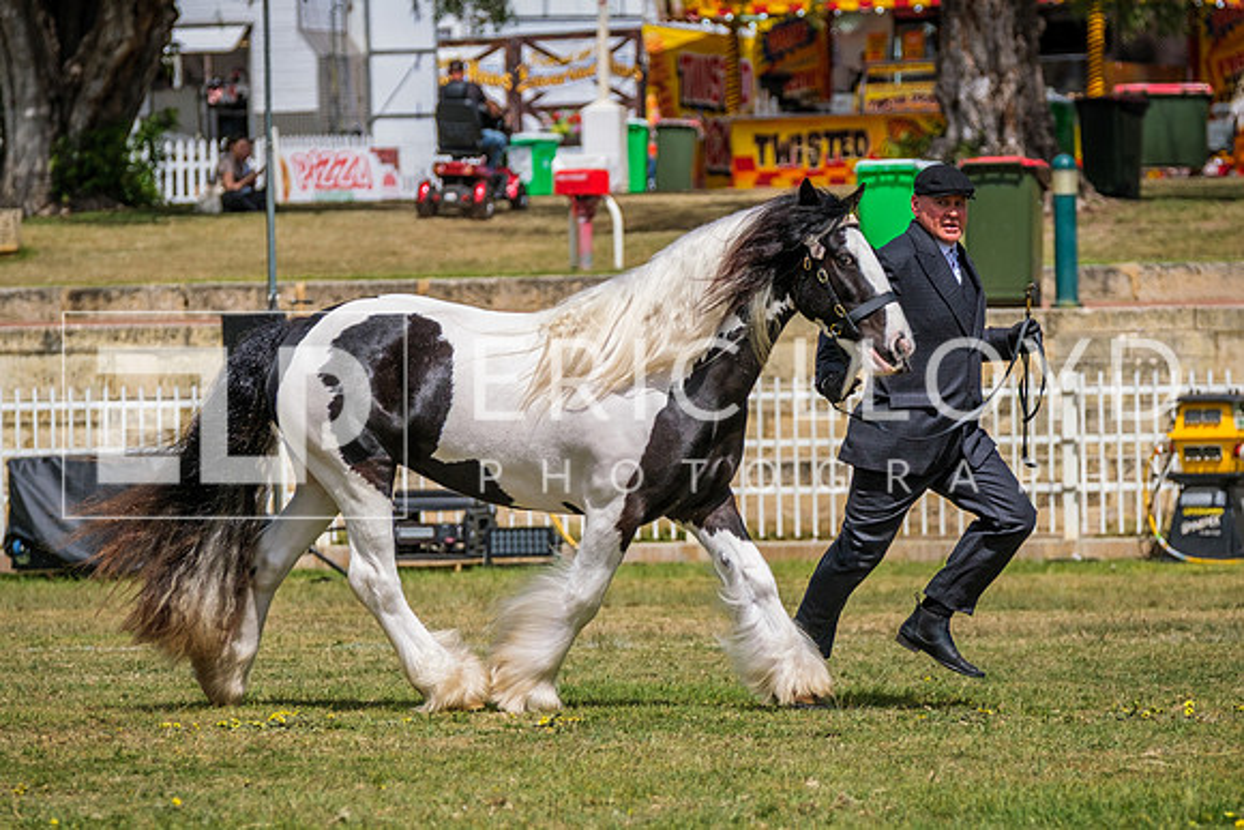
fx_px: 9023
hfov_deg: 7.9
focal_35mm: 261
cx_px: 621
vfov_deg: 5.3
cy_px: 410
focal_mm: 119.2
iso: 320
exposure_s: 1/4000
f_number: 3.6
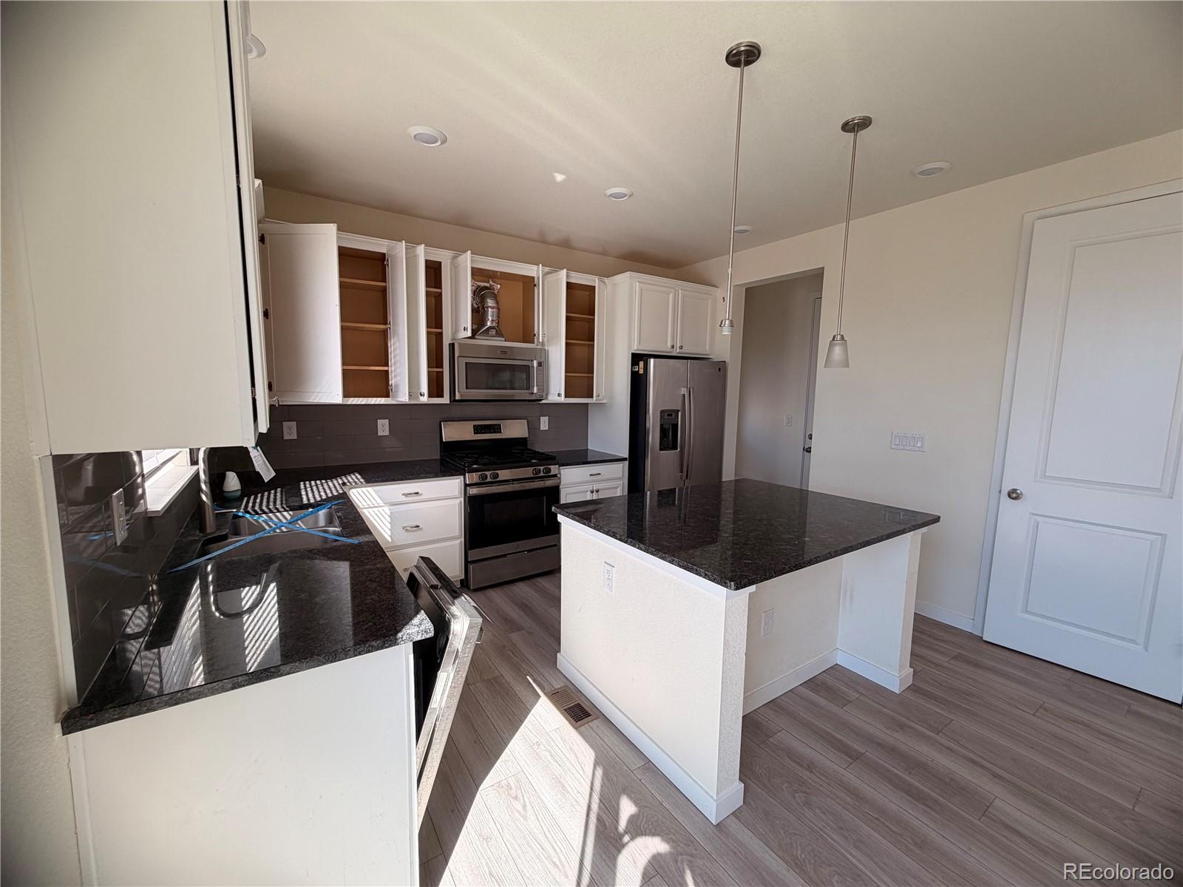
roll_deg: -0.5
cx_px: 592
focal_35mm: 14
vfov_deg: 85.7
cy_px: 444
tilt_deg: -6.7
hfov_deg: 102.1
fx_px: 478
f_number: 2.2
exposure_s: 1/127
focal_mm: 2.22
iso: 40
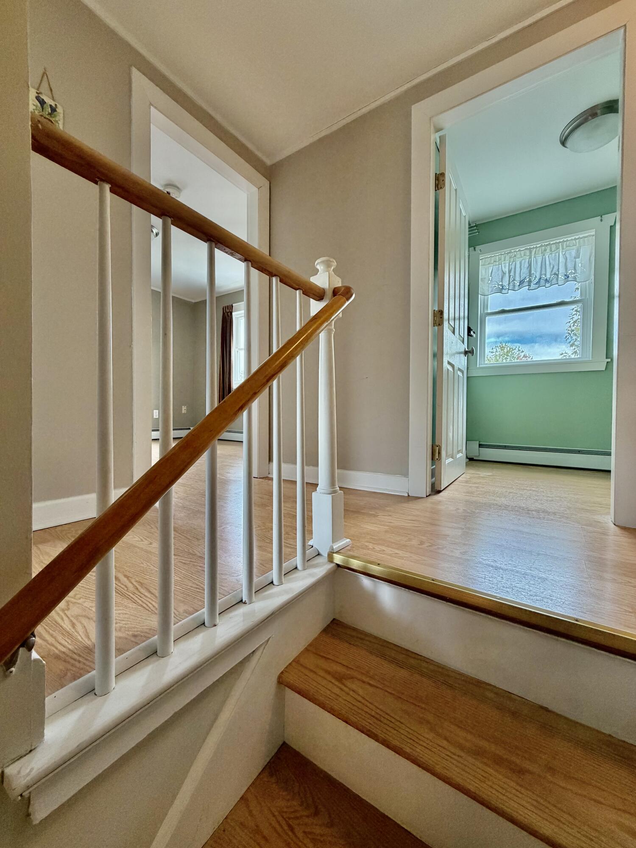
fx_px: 343
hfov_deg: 85.7
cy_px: 424
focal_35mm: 14
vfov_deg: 102.1
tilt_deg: -1.3
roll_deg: -0.6
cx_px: 318
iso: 250
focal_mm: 2.22
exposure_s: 1/60
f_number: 2.2
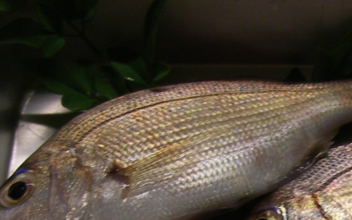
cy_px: 272
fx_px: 1151
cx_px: 400
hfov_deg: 16.8
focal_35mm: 120
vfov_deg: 10.7
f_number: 3.3
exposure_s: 1/50
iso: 80
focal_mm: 6.3
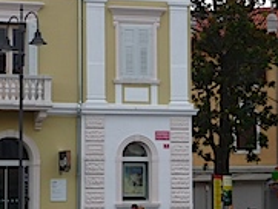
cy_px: 109
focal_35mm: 154
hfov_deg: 12.8
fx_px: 1238
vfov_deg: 9.6
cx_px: 141
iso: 100
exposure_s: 1/320
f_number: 4.4
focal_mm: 9.8
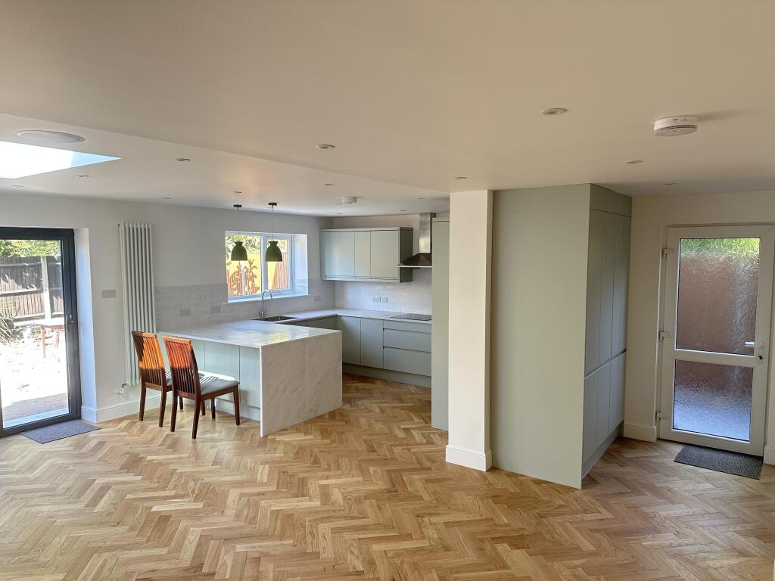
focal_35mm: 24
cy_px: 290
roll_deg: +0.1
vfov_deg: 56.8
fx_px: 537
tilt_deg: -4.4
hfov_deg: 71.6
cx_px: 388
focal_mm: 6.86
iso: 100
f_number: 1.78
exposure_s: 1/130
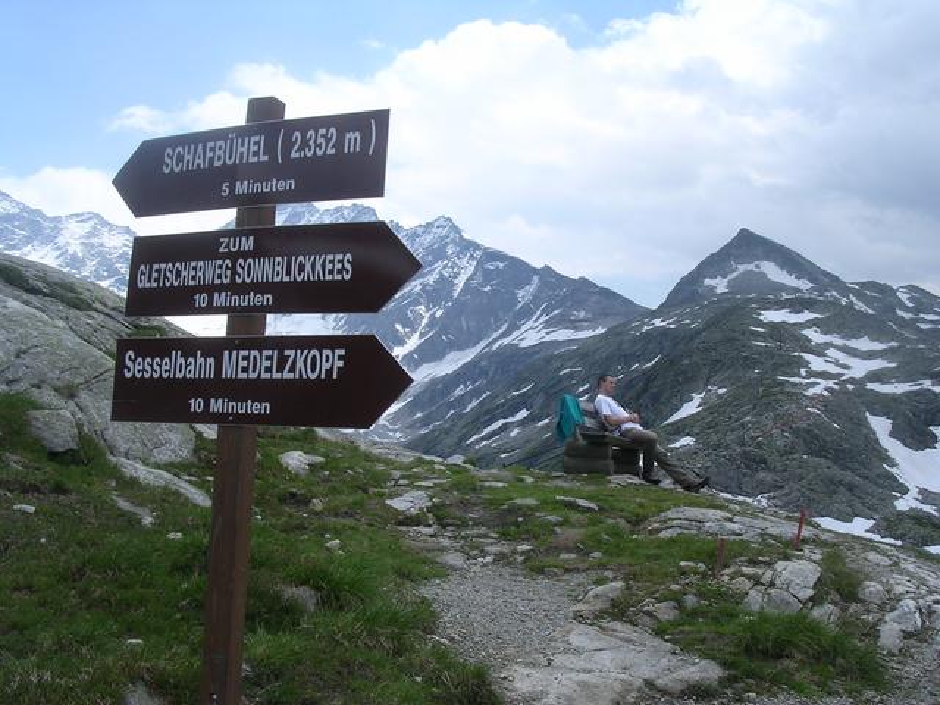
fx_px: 1032
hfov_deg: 49.0
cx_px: 470
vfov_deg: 37.7
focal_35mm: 38
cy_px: 352
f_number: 5.6
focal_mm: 5.8
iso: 100
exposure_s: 1/312
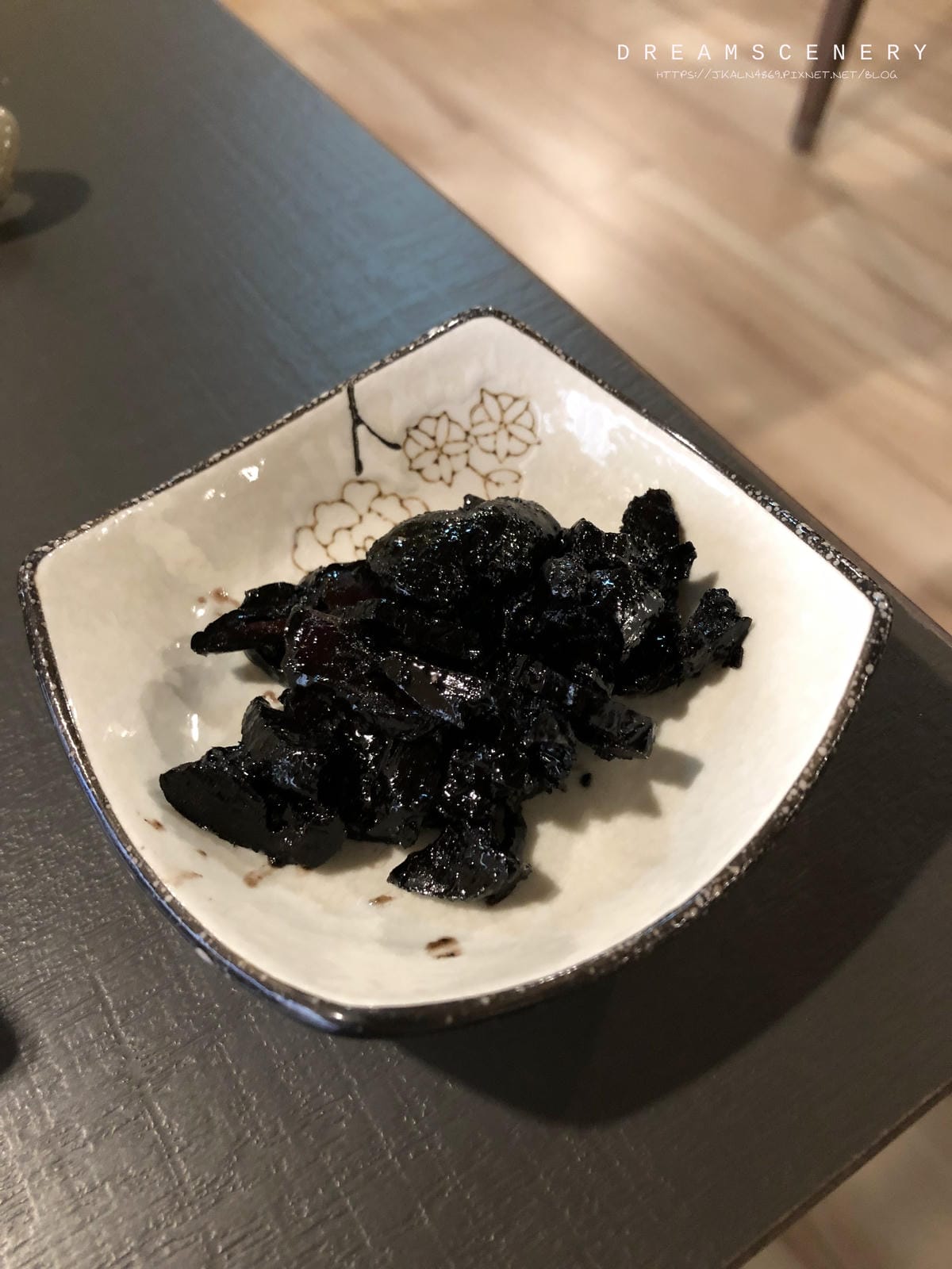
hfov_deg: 49.7
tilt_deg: -55.4
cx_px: 476
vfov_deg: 63.4
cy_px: 634
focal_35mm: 28
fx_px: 1027
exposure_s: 1/5
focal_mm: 3.99
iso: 100
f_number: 1.8
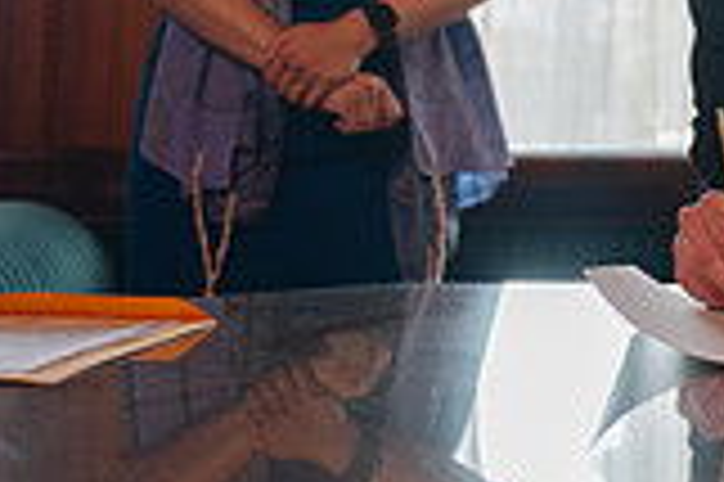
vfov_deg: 12.2
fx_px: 2069
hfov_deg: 19.2
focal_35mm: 103
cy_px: -365
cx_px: 760
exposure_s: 1/125
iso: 320
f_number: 2.8
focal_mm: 28
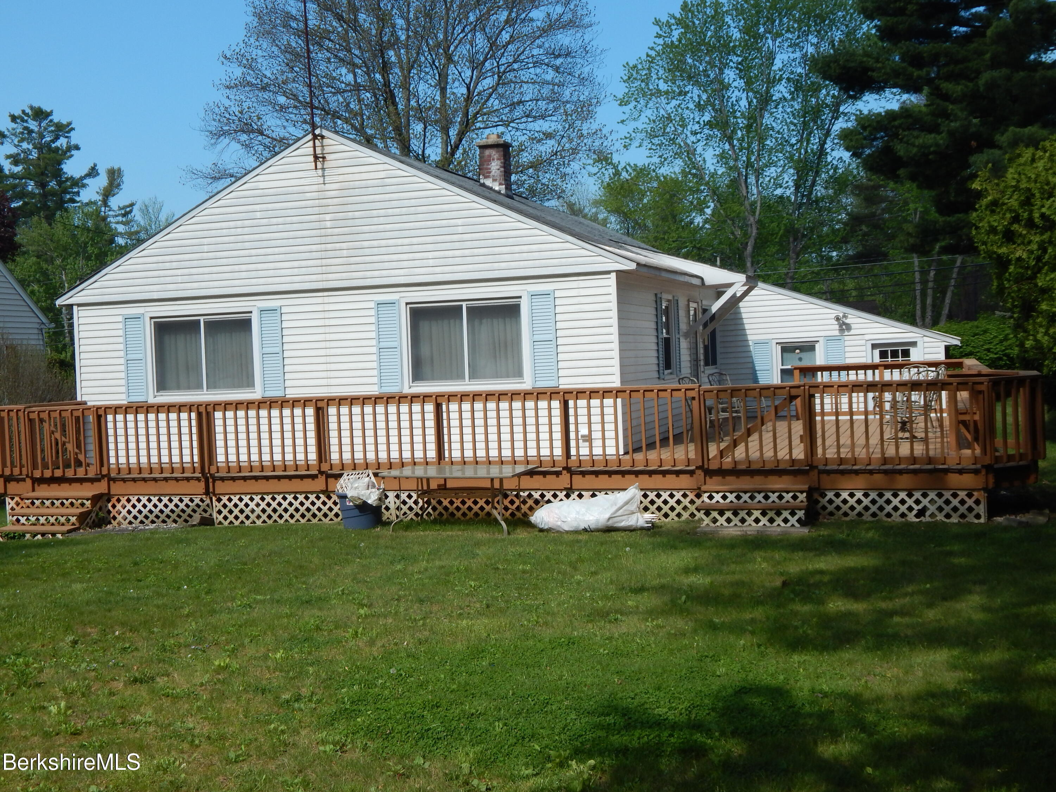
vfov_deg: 33.6
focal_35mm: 43
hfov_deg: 43.9
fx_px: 1312
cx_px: 528
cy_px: 396
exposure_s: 1/1500
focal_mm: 7.7
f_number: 3.6
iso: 125
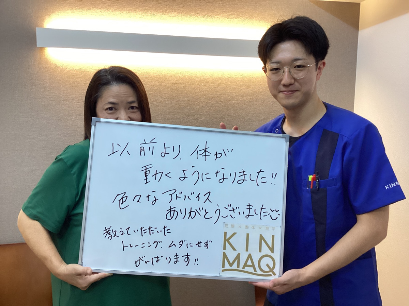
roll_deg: +0.6
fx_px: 366
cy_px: 153
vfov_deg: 45.4
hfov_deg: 58.4
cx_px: 204
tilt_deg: -7.1
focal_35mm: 31
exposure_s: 1/60
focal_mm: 3.3
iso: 125
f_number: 2.4
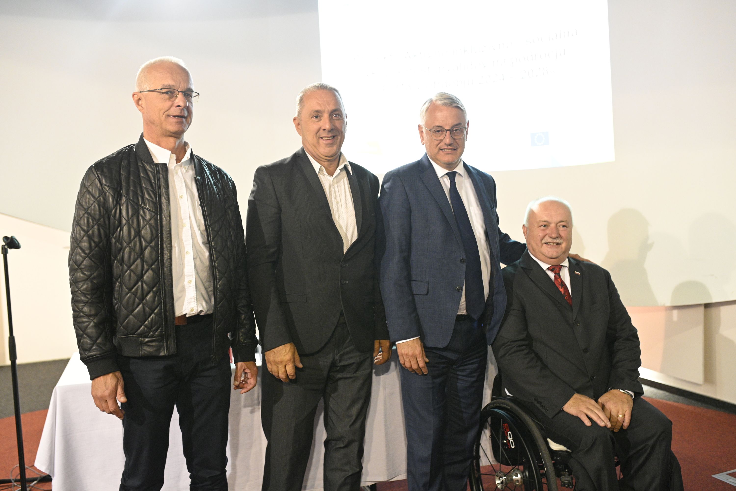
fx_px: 715
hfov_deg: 54.4
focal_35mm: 35
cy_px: 246
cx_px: 368
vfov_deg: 37.9
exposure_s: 1/160
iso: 5000
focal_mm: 35
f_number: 3.5
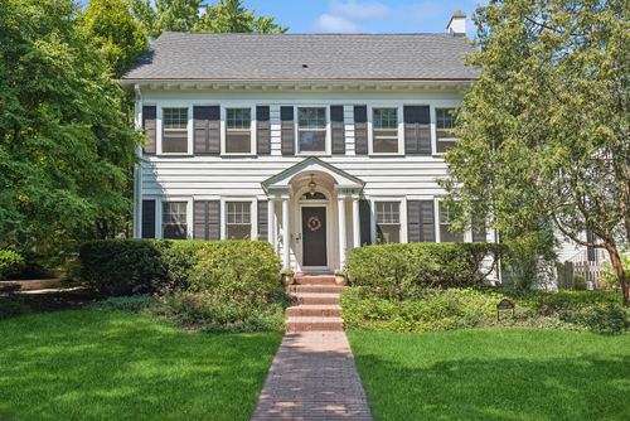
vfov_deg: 45.0
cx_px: 315
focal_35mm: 29
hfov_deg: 63.6
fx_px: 508
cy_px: 210
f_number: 9
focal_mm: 29
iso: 200
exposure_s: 1/320
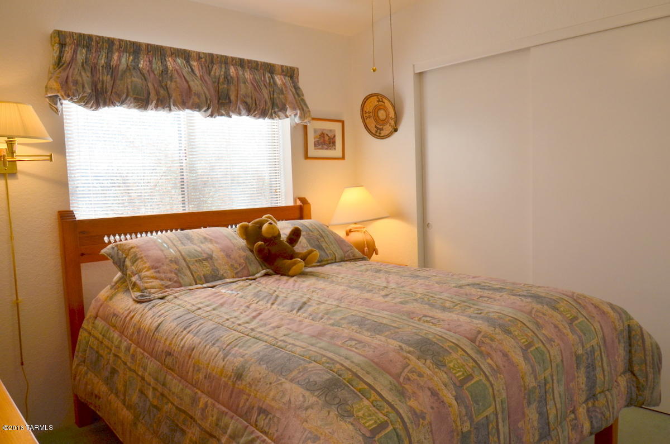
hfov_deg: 67.5
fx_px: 501
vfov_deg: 47.7
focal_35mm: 27
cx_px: 335
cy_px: 222
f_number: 10
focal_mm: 18
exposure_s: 1/60
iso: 250
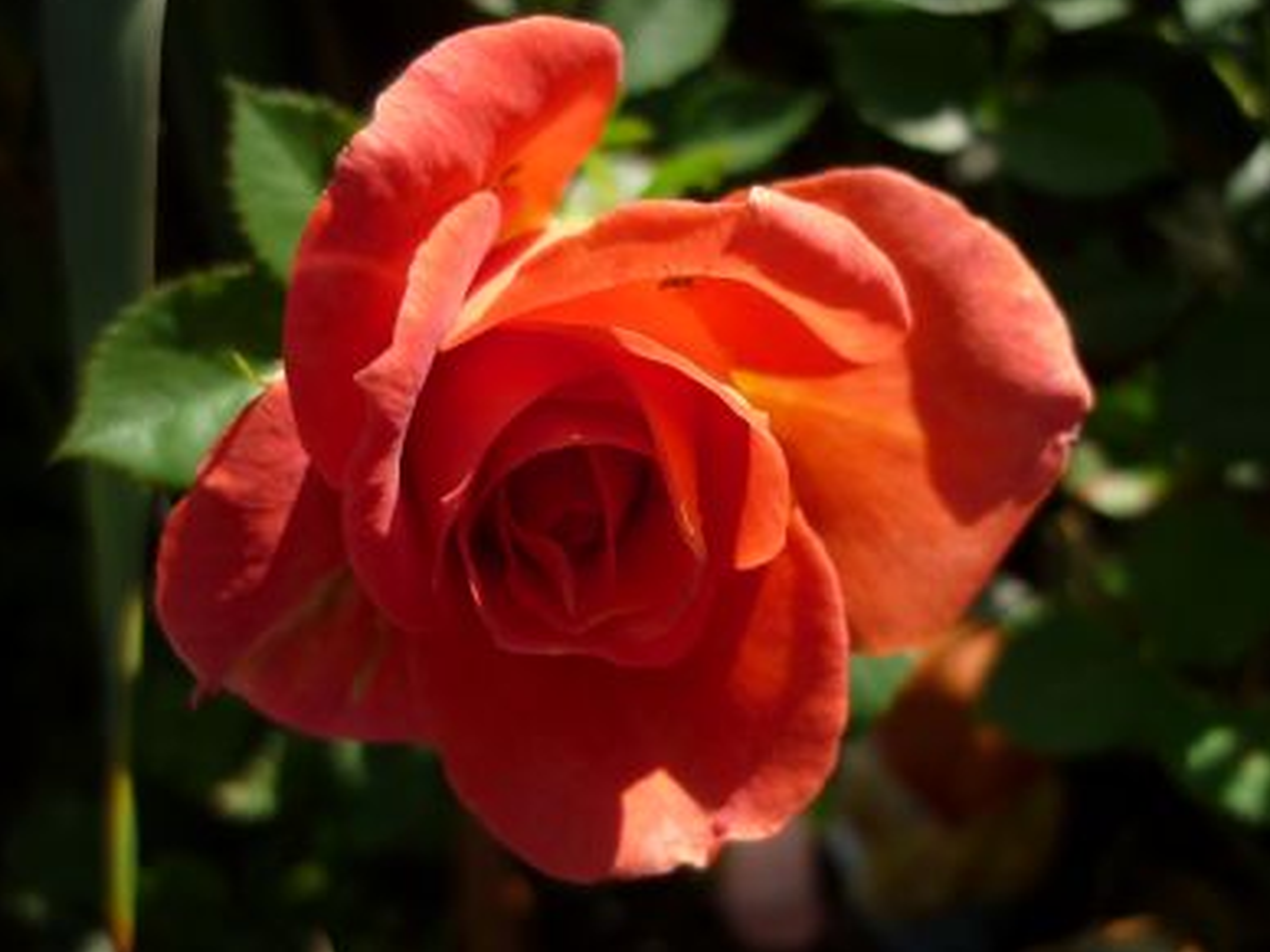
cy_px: 468
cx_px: 642
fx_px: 1247
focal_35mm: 34
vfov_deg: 41.8
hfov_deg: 54.0
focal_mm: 5.5
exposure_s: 1/640
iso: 80
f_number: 2.8
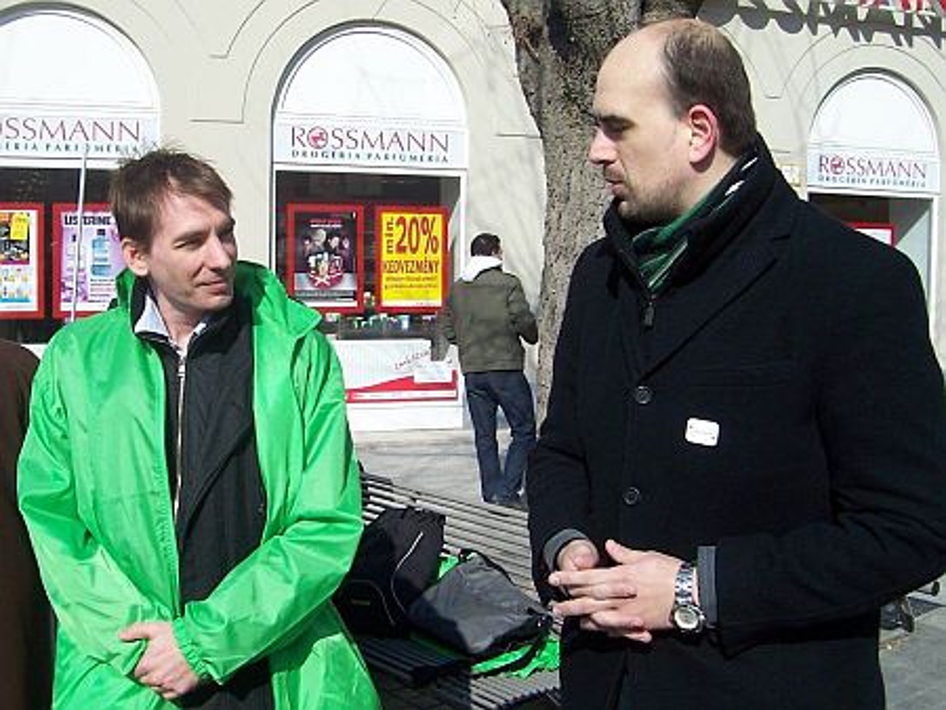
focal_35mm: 34
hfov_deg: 53.9
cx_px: 473
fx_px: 930
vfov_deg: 41.8
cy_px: 355
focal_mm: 5.6
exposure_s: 1/500
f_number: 5.6
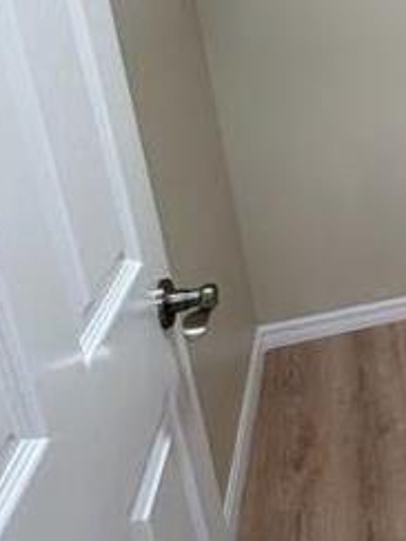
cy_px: 124
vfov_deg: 41.5
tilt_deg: -16.2
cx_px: 623
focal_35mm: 44
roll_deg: +1.0
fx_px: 688
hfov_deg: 24.6
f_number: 2.2
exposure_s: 1/120
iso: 160
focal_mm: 2.22
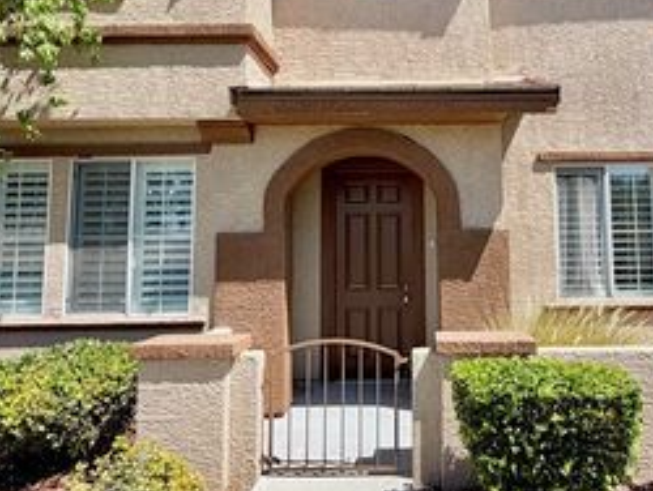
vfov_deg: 49.6
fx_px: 529
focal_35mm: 28
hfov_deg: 62.2
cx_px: 423
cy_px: 200
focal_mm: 2.22
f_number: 2.2
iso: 25
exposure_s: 1/770
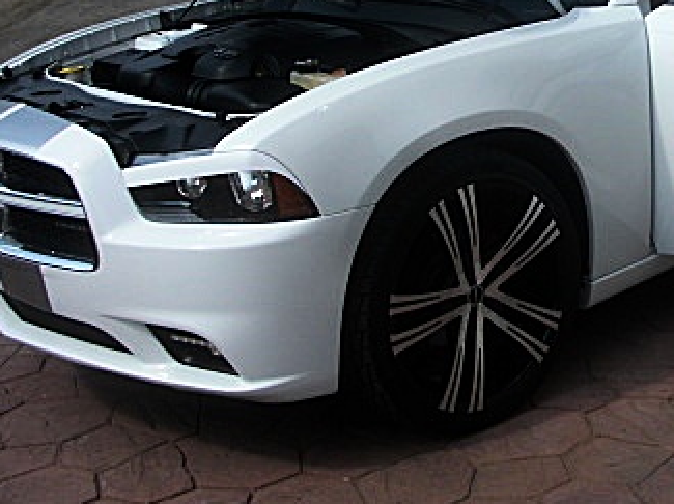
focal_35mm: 71
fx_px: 1381
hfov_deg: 26.7
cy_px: 89
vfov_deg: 20.4
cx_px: 577
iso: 50
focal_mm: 6.3
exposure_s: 1/1000
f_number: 2.8
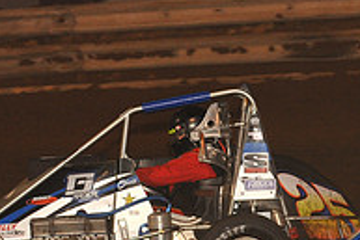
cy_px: 161
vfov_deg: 3.7
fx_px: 3763
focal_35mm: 376
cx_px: 369
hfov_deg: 5.5
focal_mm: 125
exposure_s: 1/320
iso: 1000
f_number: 6.3
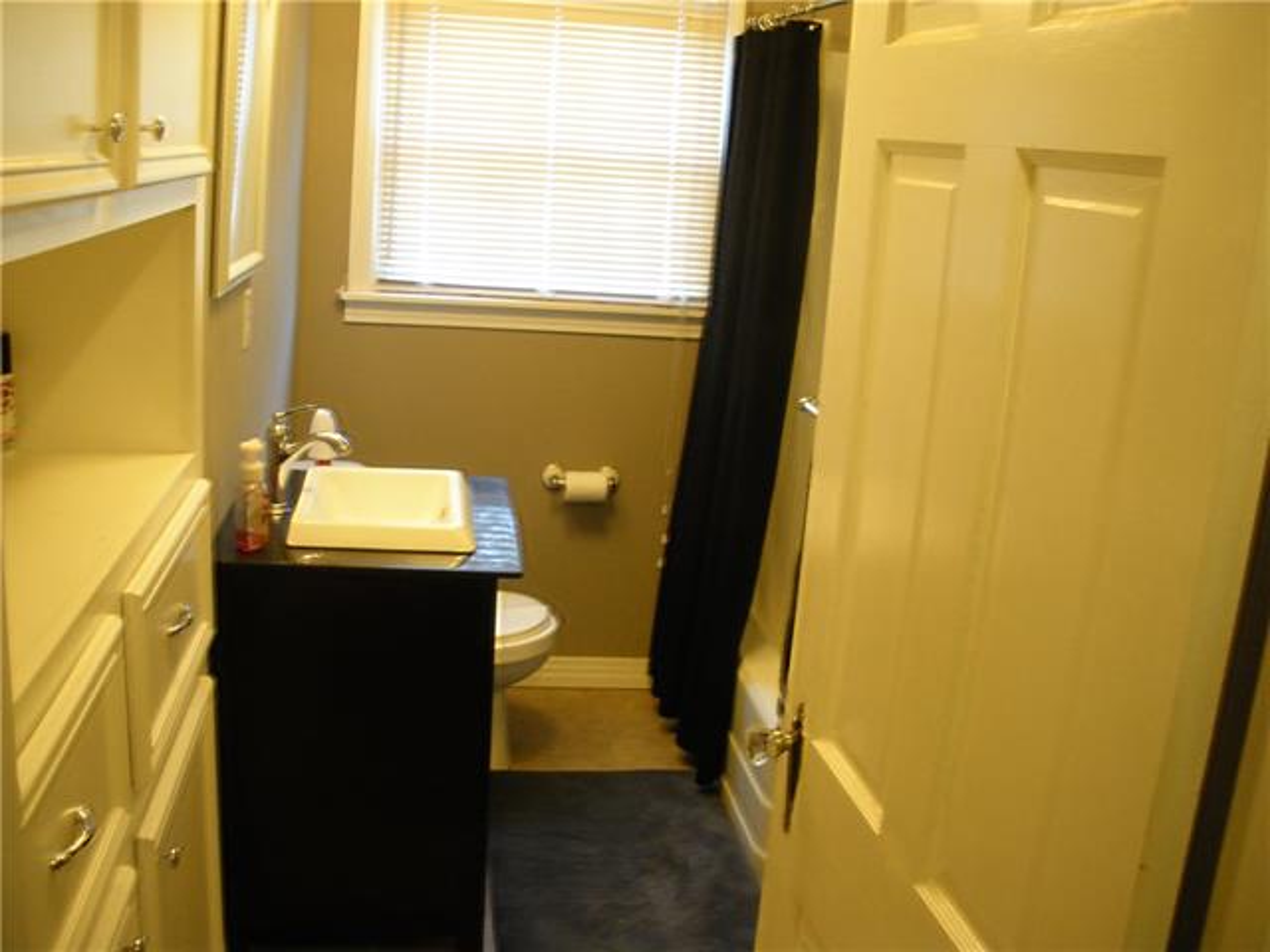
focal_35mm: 36
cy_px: 476
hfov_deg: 51.4
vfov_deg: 39.7
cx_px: 635
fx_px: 1321
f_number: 3.5
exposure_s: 1/8
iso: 146
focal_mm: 6.3
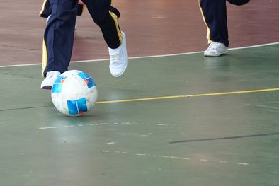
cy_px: -10
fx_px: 2597
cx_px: 107
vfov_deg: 4.1
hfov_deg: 6.1
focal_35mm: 335
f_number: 5.6
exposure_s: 1/500
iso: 1000
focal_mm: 88
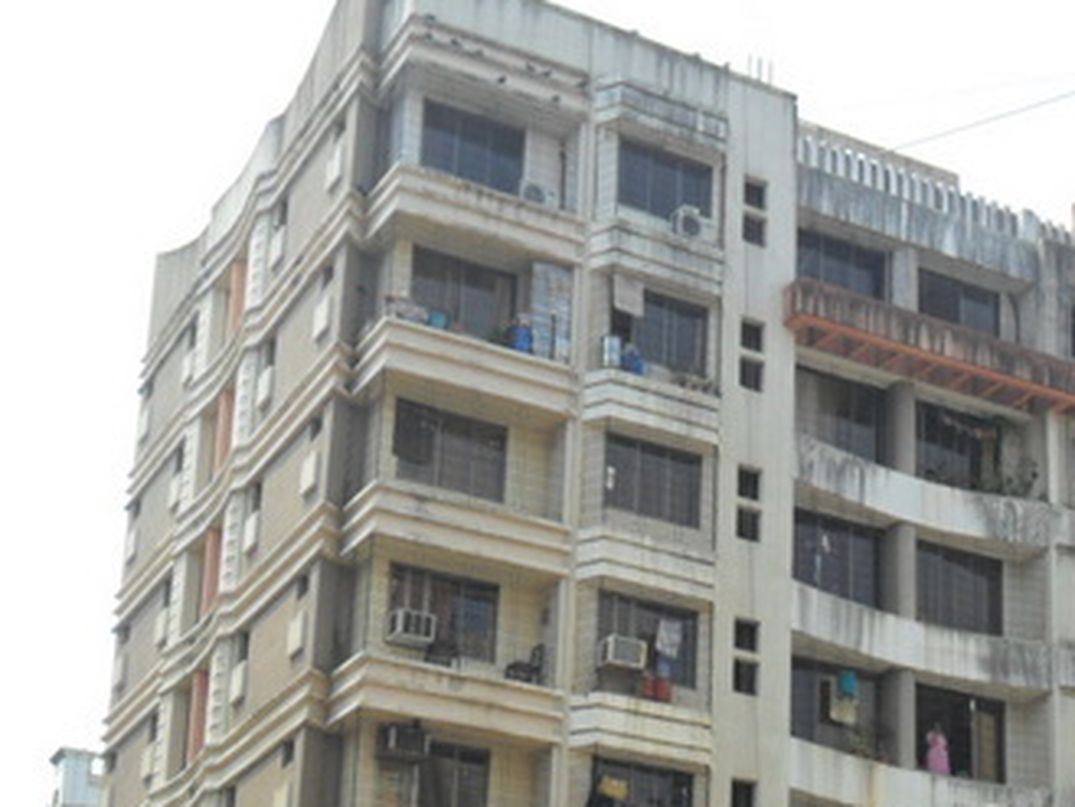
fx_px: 2237
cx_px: 660
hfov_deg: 27.0
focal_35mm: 72
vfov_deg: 19.9
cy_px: 774
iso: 100
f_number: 4
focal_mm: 6.6
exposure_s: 1/500
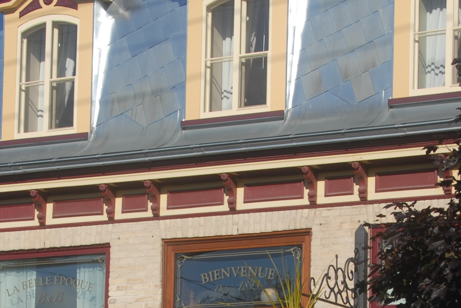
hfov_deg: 14.1
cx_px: 229
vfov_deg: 9.4
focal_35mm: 145
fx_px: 1859
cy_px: 337
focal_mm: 32
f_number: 8
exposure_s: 1/250
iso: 100
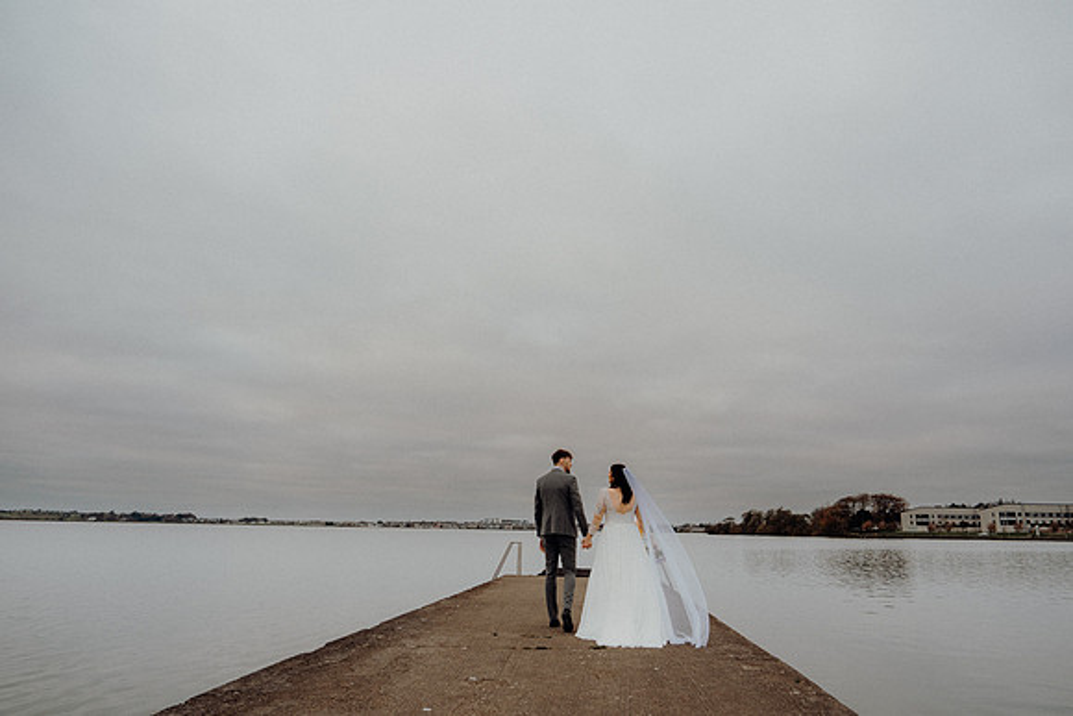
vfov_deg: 53.2
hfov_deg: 73.7
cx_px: 536
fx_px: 715
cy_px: 358
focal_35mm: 24
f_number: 3.5
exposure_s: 1/200
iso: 125
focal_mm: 24
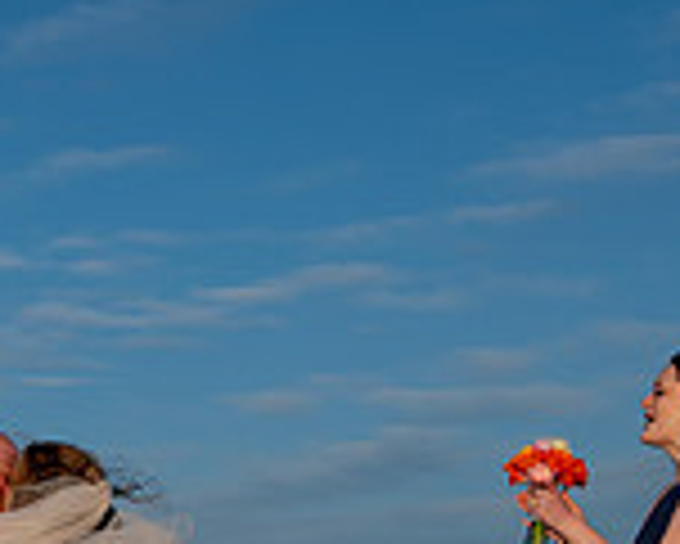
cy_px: 409
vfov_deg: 9.4
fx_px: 3323
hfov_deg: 11.6
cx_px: 5
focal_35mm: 165
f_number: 8
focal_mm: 44
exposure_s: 1/400
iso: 200
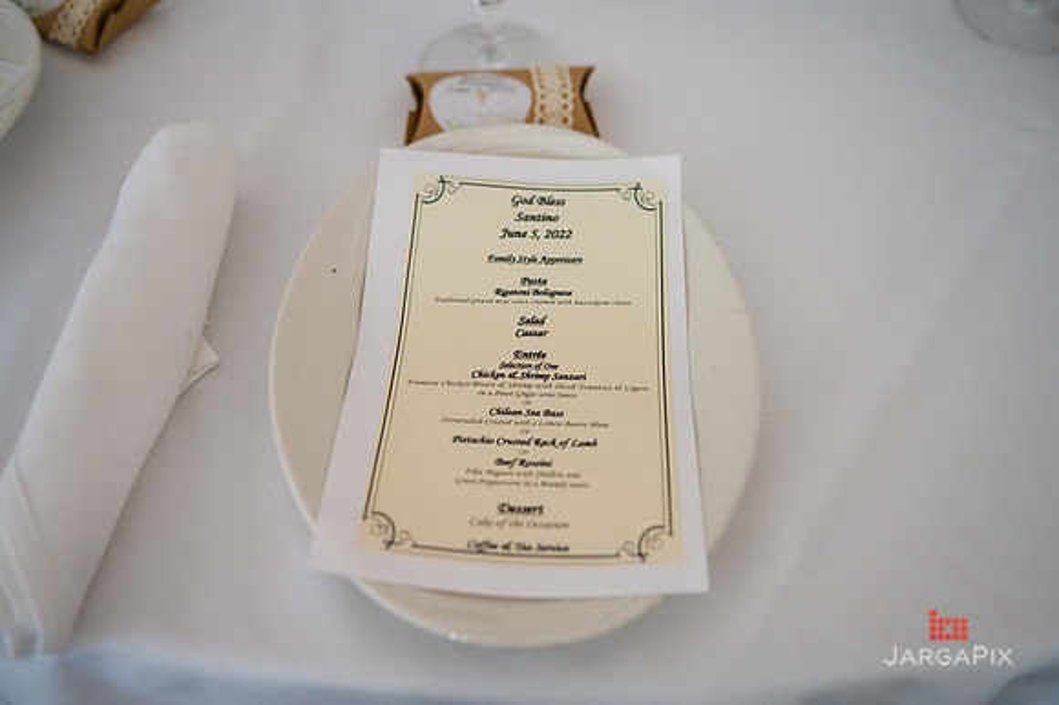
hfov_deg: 54.5
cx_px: 530
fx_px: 1029
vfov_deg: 37.8
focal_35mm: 35
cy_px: 352
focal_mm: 35
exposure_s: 1/800
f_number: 3.2
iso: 320
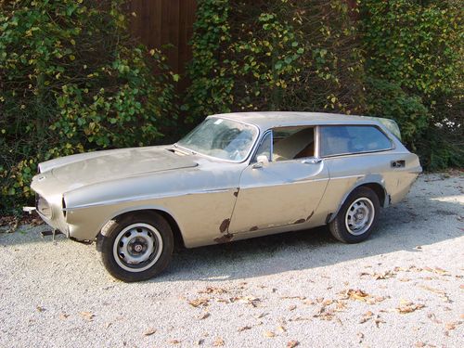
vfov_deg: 40.7
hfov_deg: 52.6
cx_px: 232
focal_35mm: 35
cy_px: 174
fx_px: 469
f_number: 2.8
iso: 50
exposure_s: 1/180
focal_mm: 5.8
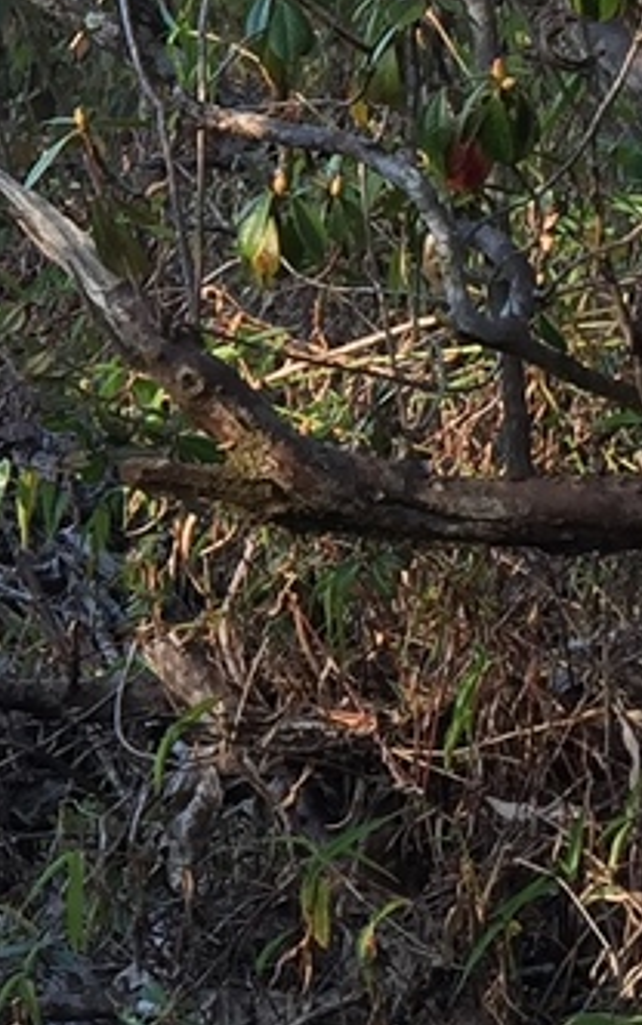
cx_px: -954
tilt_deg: -15.4
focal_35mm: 148
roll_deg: -0.7
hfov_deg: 8.1
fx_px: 4136
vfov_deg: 14.1
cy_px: 469
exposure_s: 1/220
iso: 32
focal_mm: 4.15
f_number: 2.2
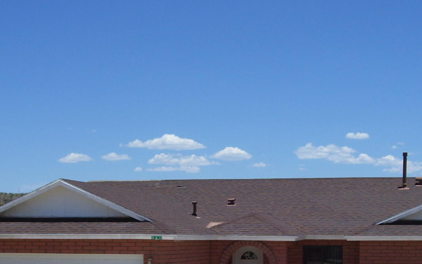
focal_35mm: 78
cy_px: 243
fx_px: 897
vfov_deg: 16.5
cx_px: 277
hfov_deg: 26.3
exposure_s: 1/750
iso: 80
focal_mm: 7.6
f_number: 5.6
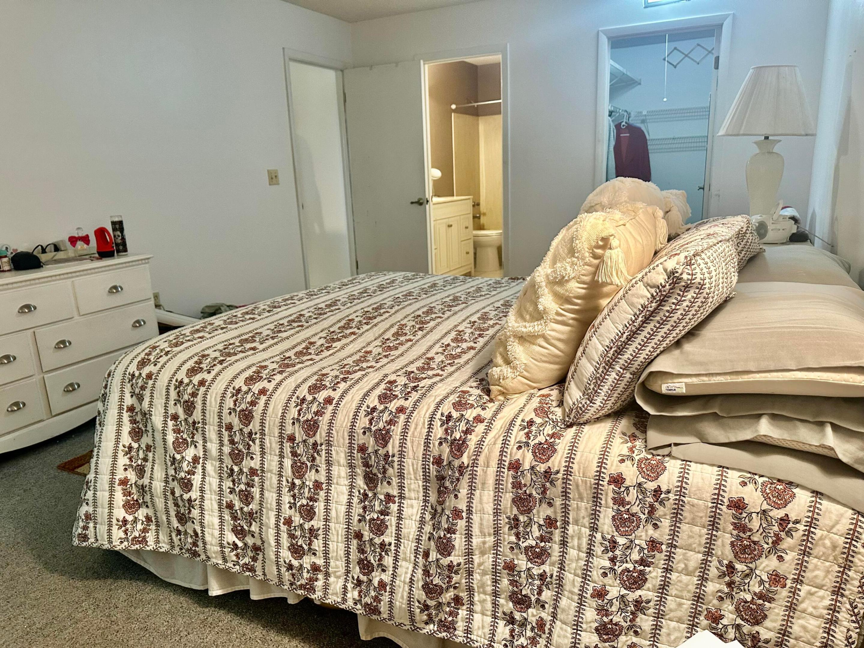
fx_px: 599
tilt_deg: -14.4
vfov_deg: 56.8
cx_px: 432
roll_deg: +2.4
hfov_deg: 71.6
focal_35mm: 24
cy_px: 324
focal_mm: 6.86
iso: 320
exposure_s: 1/60
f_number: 1.78
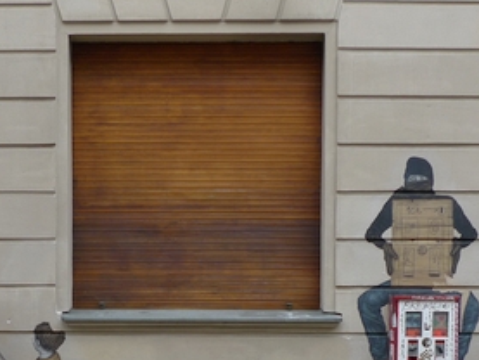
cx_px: 183
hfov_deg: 33.1
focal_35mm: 58
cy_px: 340
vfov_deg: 24.4
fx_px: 803
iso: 80
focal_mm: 5.1
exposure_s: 1/125
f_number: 2.5
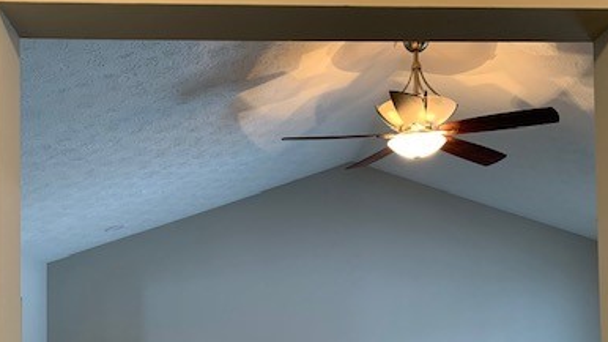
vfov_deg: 24.5
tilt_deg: +2.3
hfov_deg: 43.7
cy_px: 320
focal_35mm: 47
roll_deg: +1.0
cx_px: 296
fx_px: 758
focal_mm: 4.25
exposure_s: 1/60
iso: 160
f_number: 1.8
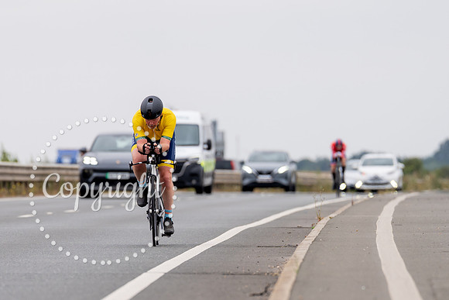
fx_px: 5187
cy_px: 277
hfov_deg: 5.0
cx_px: 154
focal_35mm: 416
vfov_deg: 3.3
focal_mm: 200
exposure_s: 1/800
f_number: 3.2
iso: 100
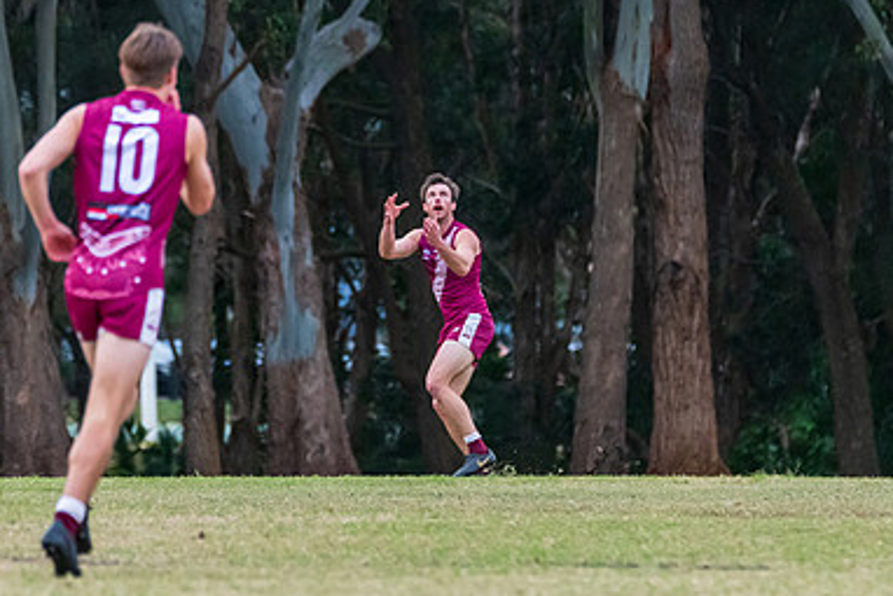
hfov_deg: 3.5
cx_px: 327
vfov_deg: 2.3
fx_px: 14640
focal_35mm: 590
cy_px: 166
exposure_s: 1/1250
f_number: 5.6
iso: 3200
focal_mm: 320
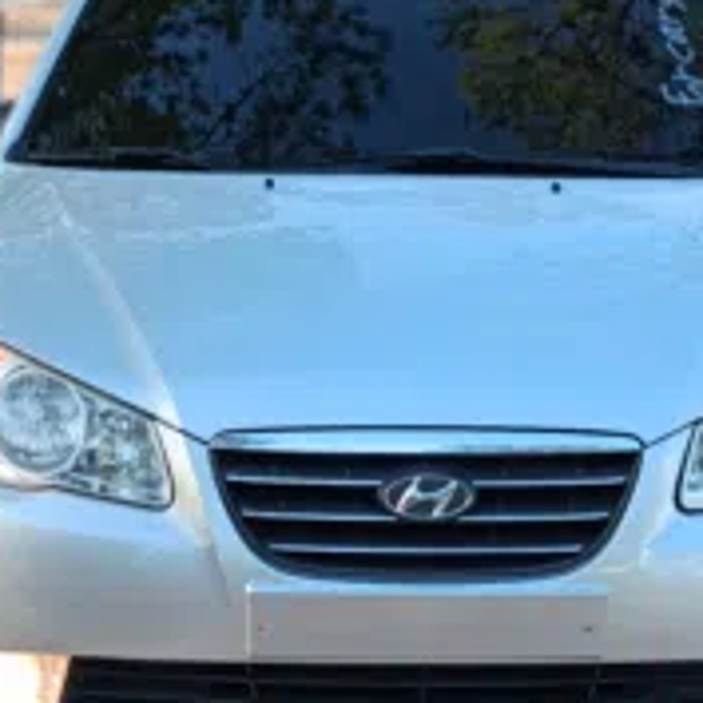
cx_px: 409
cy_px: 560
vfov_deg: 18.0
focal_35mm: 96
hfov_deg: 18.1
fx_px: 2206
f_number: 1.7
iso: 200
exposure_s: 1/100
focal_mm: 5.24
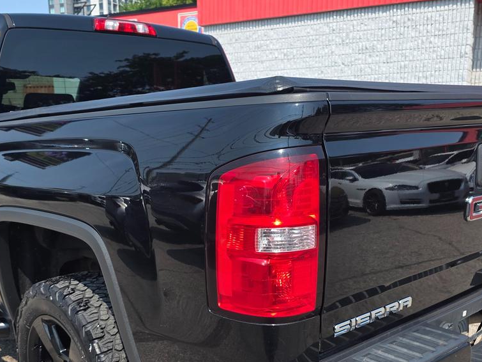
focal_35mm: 39
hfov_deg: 47.8
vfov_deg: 36.0
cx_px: 215
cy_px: 272
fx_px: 543
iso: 80
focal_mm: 6.3
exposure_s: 1/3569
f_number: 1.7
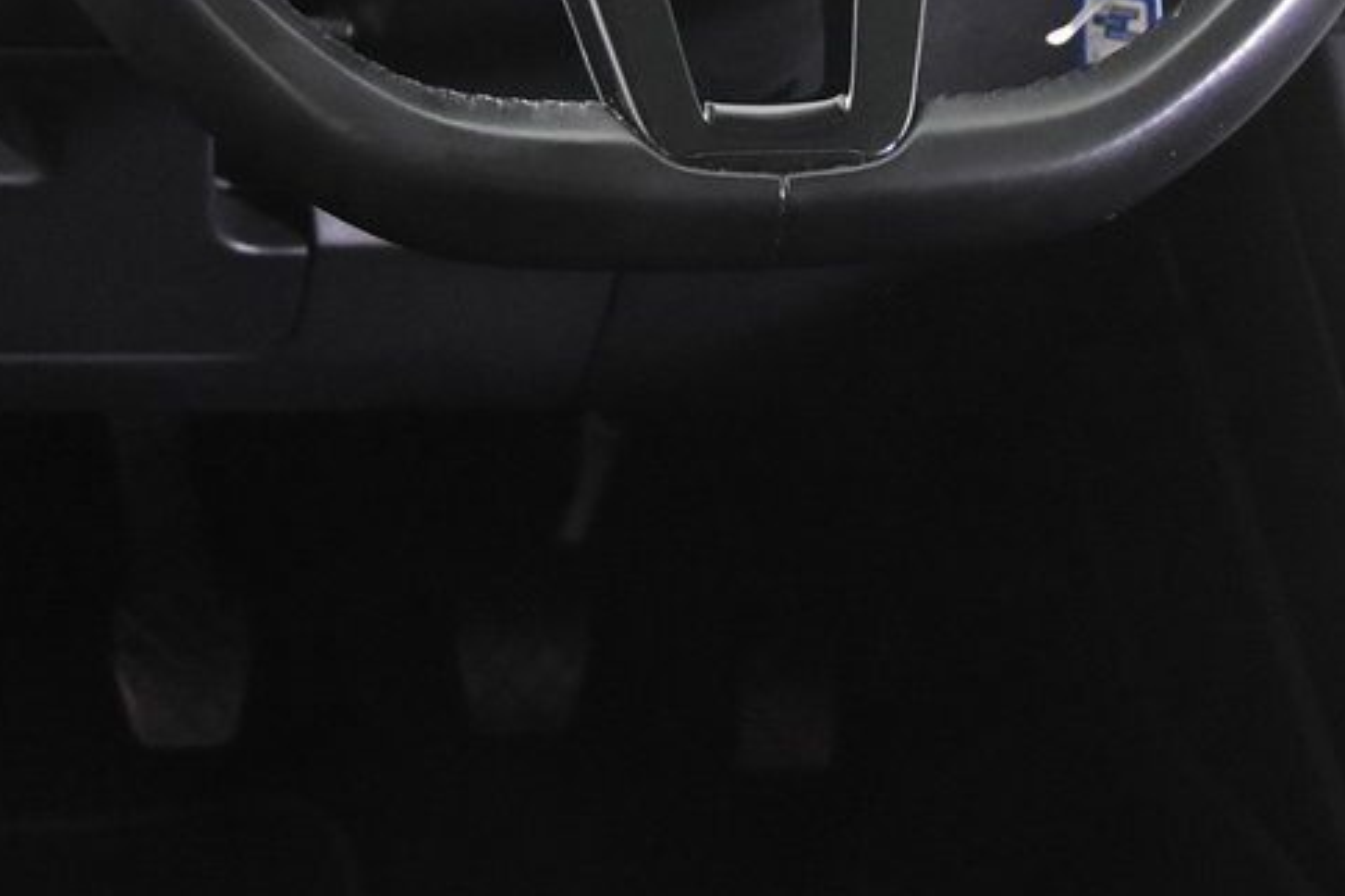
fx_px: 3548
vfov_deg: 14.1
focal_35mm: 95
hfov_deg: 21.5
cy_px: -110
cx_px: 602
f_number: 3
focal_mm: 24
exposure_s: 1/40
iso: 5000
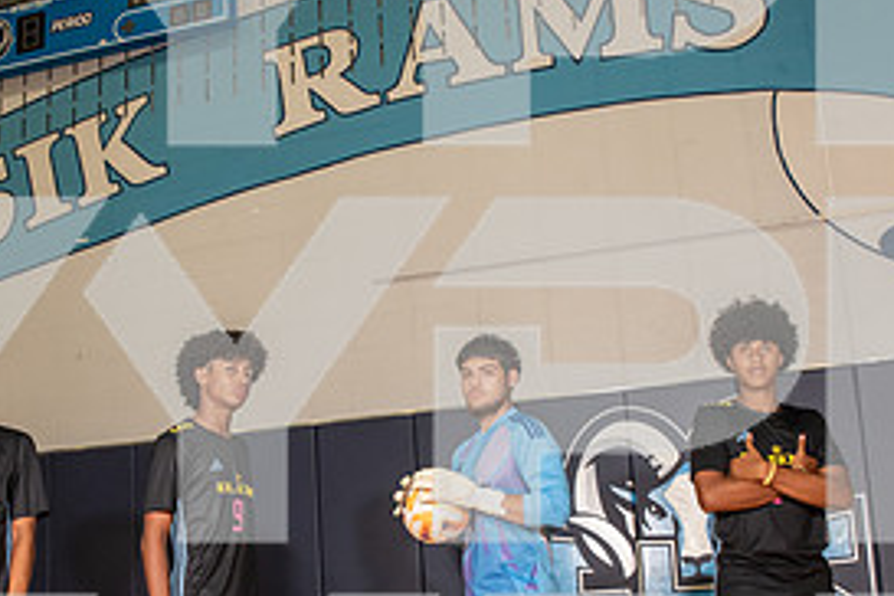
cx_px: 370
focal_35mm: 51
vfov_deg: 26.4
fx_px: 1266
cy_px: 372
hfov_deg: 38.8
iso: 800
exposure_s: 1/320
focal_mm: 24
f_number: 6.3
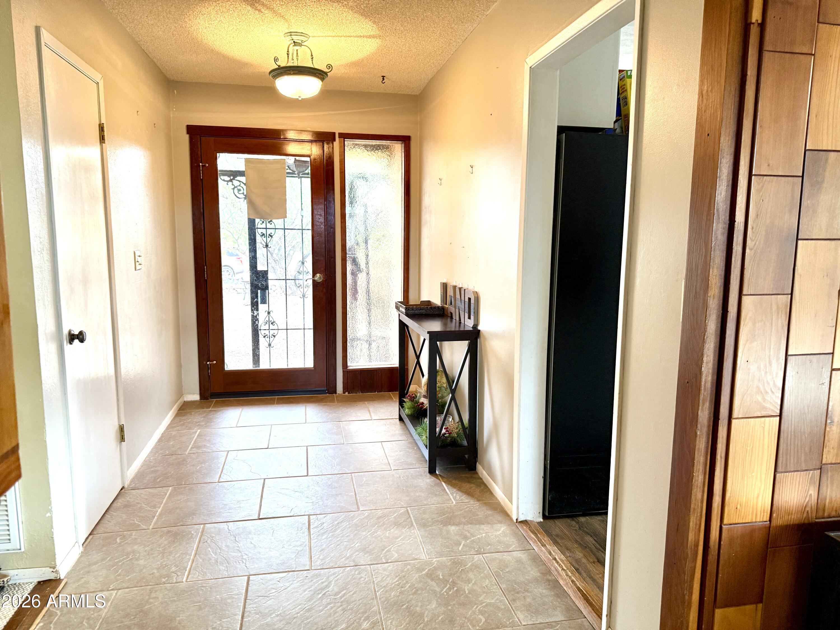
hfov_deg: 71.6
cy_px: 315
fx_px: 582
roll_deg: -0.8
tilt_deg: -6.9
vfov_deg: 56.8
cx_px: 420
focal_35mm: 24
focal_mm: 6.76
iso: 250
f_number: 1.78
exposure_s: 1/60
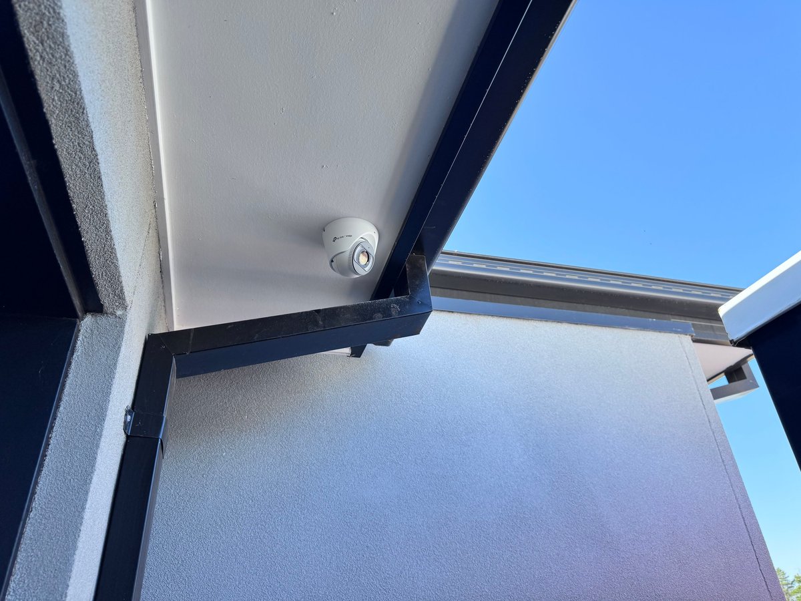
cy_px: 300
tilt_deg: +31.6
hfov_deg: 71.6
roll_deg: +3.4
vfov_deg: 56.8
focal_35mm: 24
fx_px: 555
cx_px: 400
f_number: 1.78
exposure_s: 1/900
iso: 80
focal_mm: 6.76
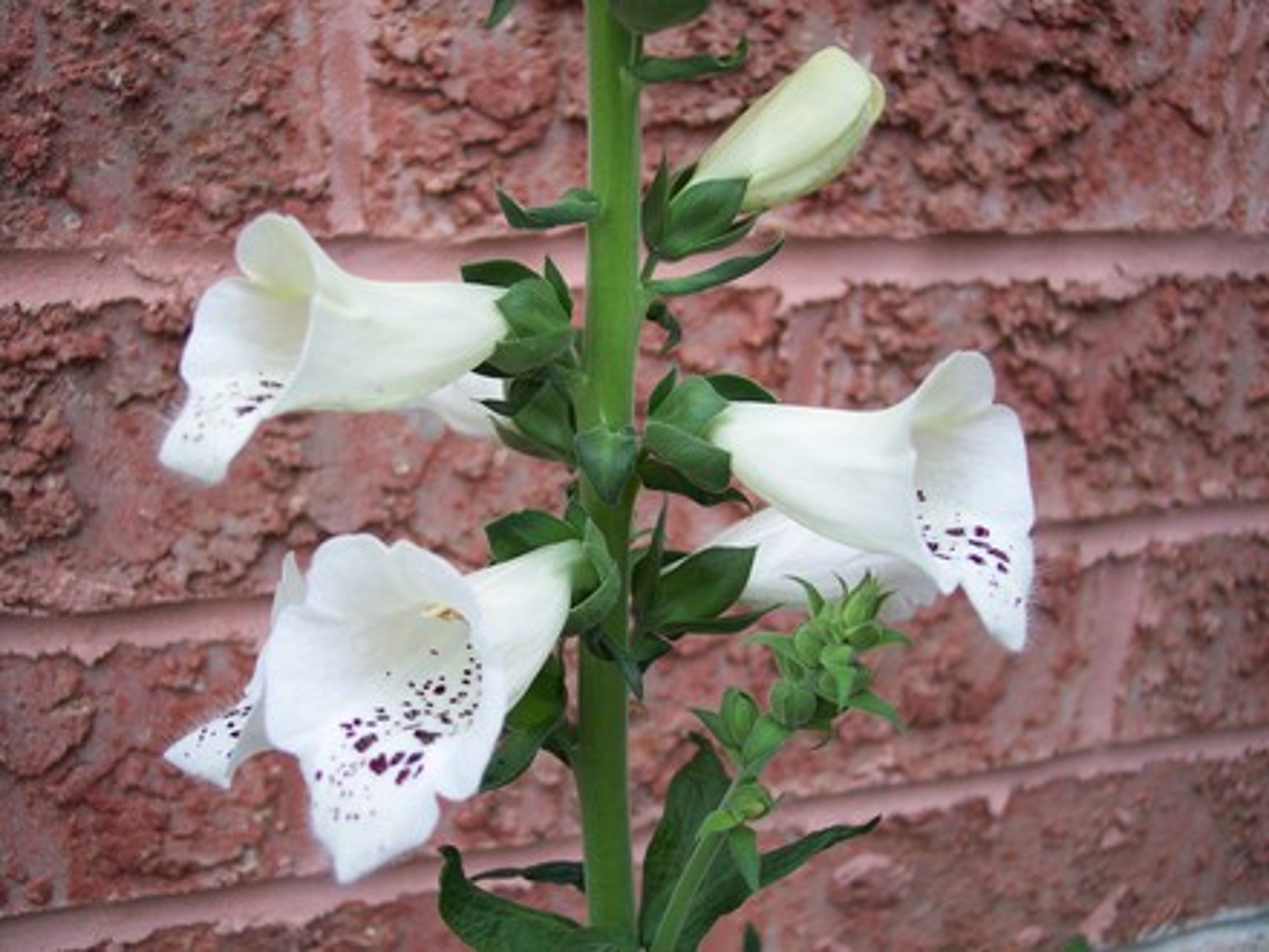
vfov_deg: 37.7
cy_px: 476
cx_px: 634
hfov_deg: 49.0
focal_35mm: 38
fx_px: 1393
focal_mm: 8
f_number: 2.8
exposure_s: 1/350
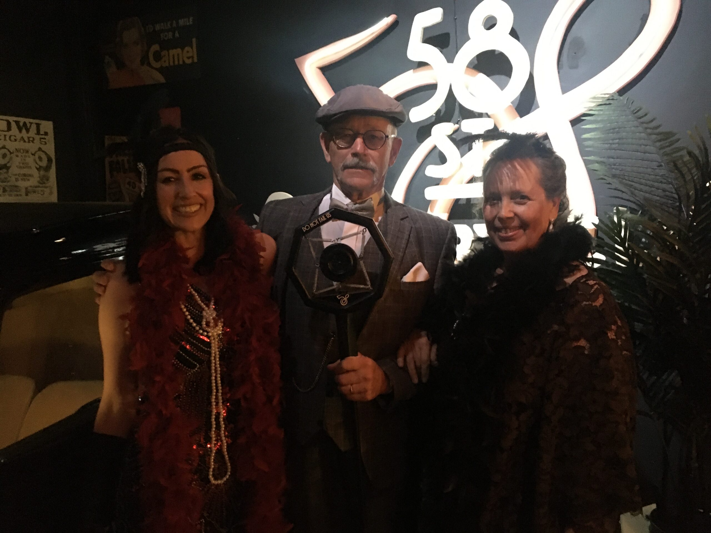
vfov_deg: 48.2
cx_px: 356
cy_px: 266
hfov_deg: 61.7
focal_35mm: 29
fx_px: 596
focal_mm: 4.15
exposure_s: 1/17
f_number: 2.2
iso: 800
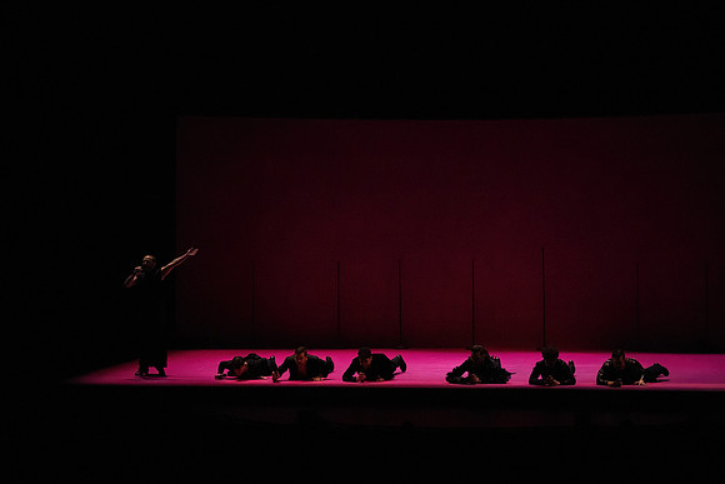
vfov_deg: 11.3
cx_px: 362
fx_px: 2437
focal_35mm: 121
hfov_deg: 16.9
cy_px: 242
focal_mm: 121
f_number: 10
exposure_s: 1/400
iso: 25600
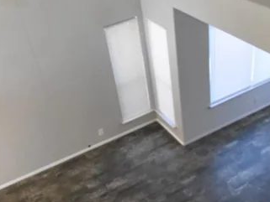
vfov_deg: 31.4
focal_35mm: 46
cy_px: 123
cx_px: 156
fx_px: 359
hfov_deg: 41.1
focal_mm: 10
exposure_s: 1/125
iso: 4000
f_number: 8
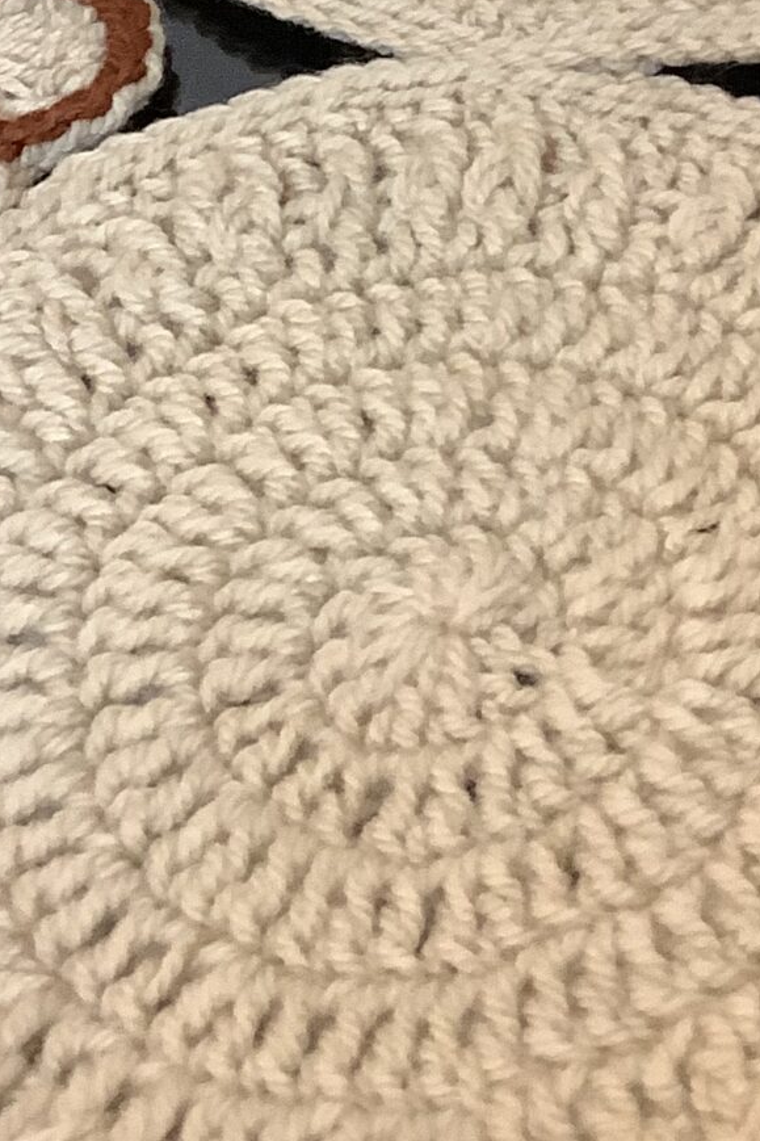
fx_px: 3009
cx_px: 954
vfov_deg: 20.7
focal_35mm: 95
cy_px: -14
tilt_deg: -46.5
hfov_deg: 13.9
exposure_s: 1/33
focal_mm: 3.3
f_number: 2.4
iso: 320
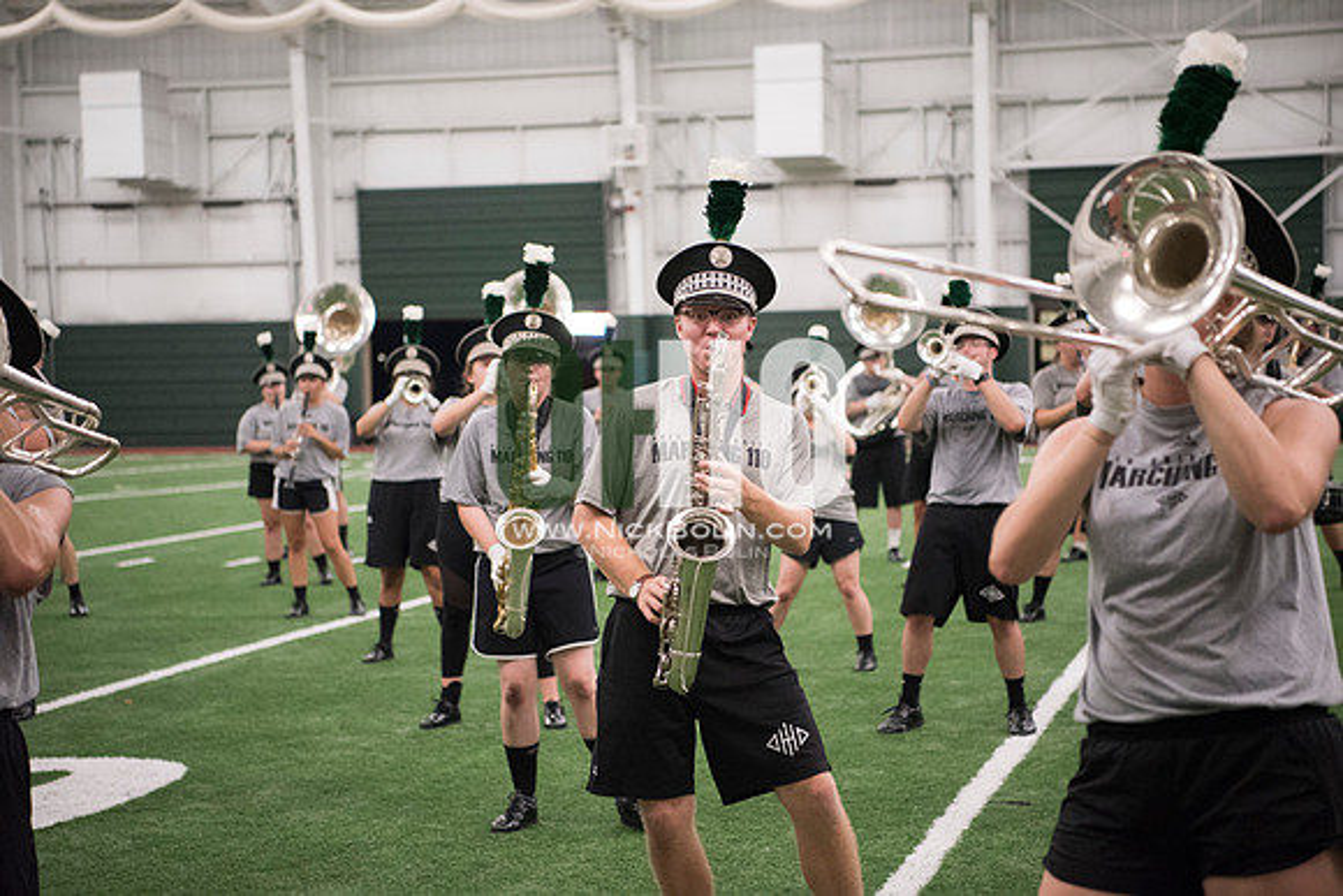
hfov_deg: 28.8
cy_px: 448
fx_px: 2612
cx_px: 672
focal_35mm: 70
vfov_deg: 19.5
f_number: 3.2
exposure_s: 1/200
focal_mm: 70
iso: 3200
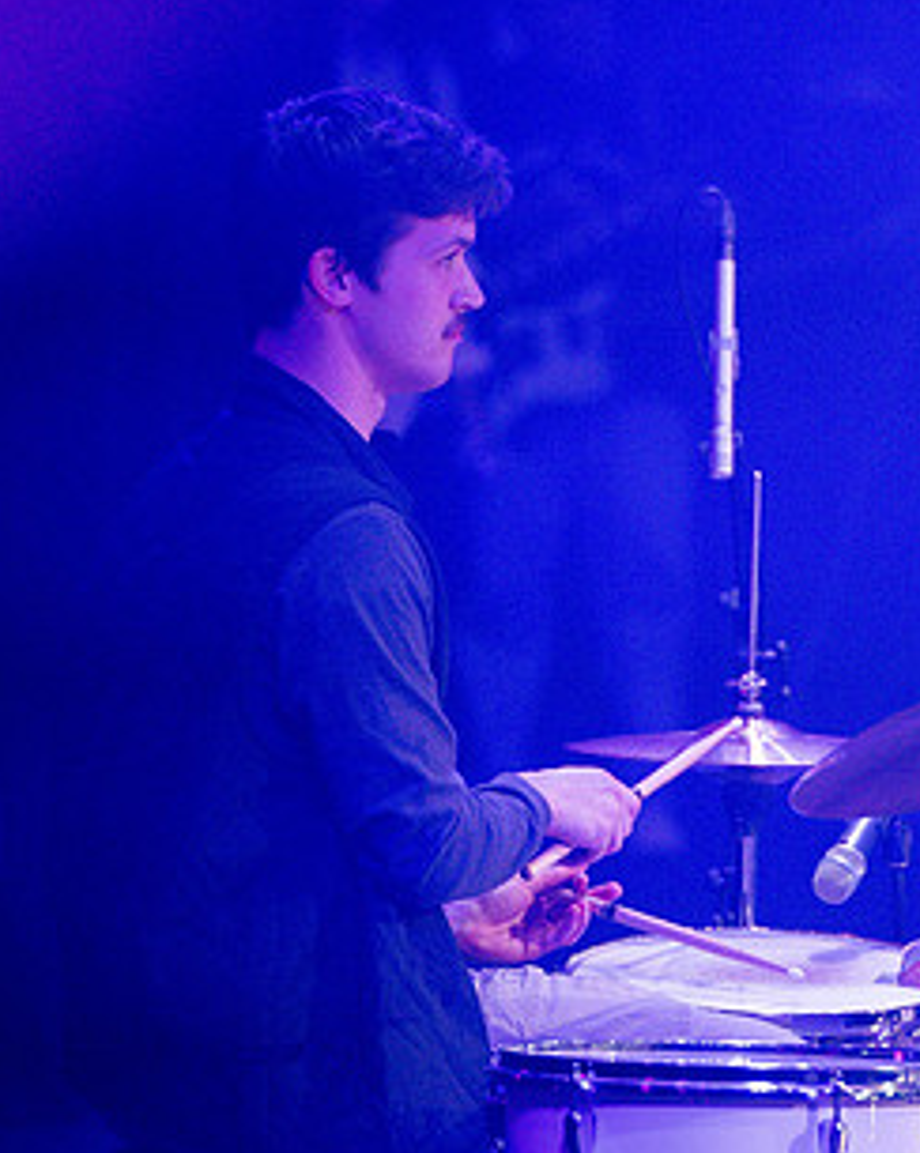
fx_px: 8219
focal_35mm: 241
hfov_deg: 6.4
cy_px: 621
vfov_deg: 8.0
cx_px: 885
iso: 4000
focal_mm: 120
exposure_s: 1/500
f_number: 2.8
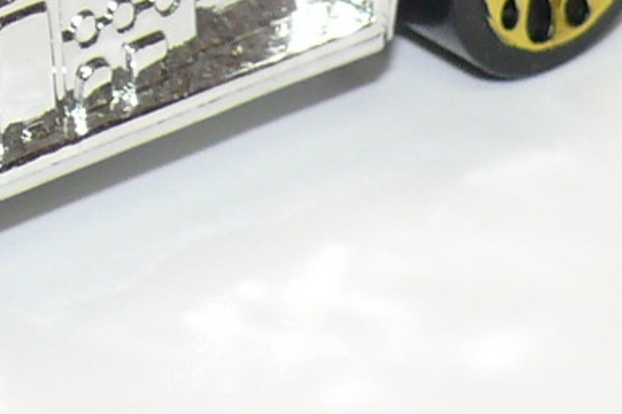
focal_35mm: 410
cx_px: -176
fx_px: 7081
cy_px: -256
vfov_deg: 3.3
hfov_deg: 5.0
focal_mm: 12.9
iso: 100
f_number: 4
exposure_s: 1/30
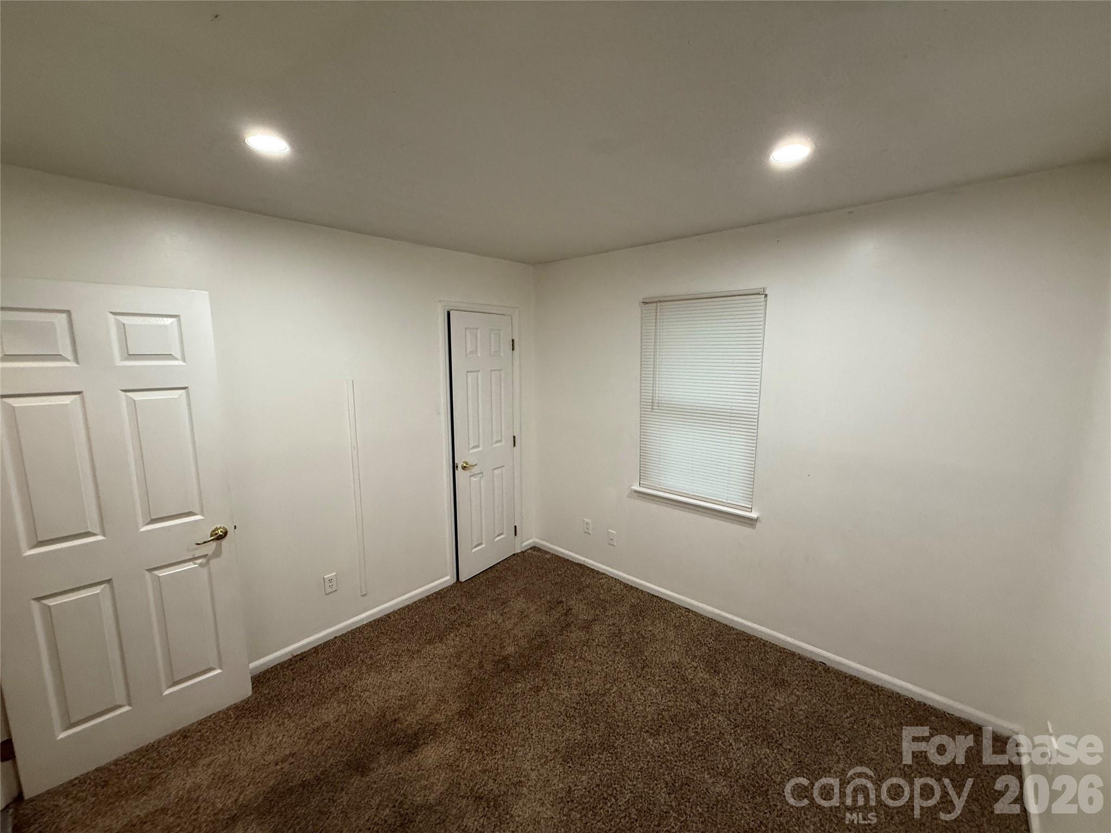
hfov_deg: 102.1
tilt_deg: -7.6
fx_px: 449
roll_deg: -0.1
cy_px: 416
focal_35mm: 14
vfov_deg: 85.7
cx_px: 556
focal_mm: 2.22
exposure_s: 1/60
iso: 250
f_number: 2.2
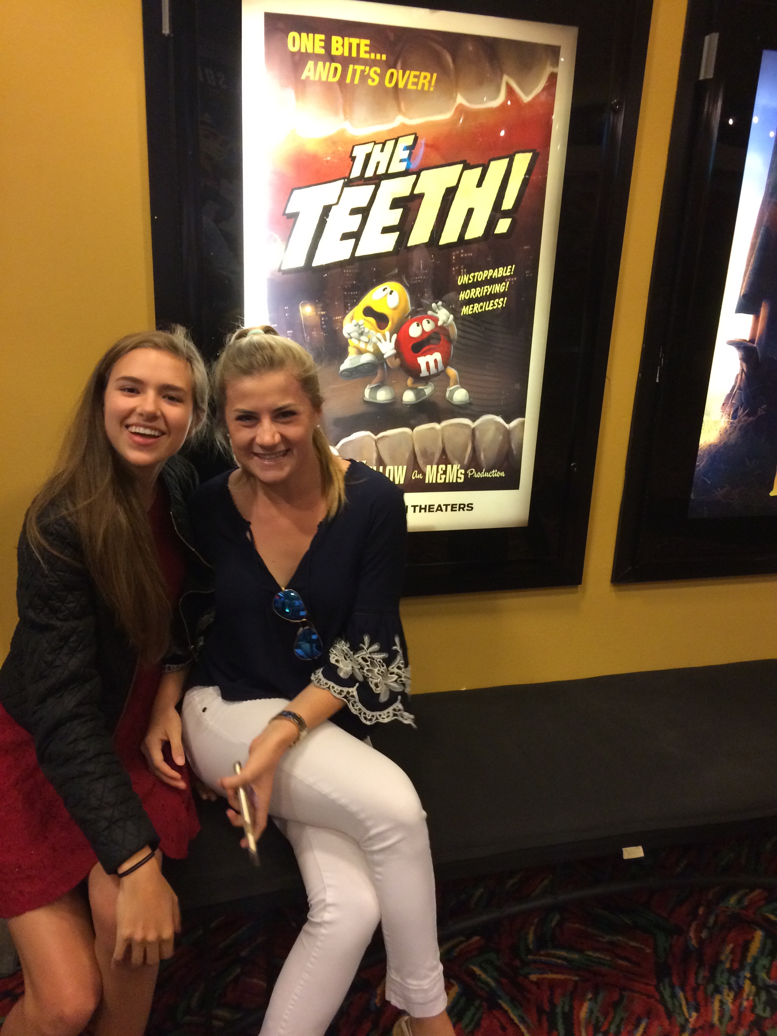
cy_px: 518
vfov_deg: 61.7
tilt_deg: -19.0
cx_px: 388
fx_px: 868
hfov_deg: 48.2
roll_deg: -2.6
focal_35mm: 29
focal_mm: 4.15
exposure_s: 1/30
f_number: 2.2
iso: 200
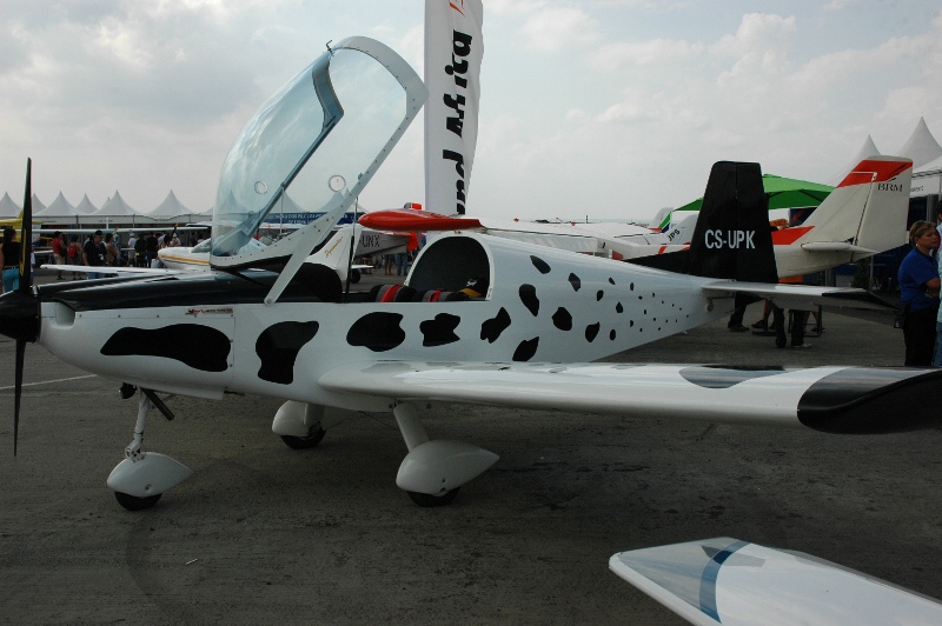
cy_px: 313
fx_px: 941
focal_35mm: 36
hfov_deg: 53.2
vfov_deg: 36.8
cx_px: 471
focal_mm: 24
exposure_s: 1/500
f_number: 11
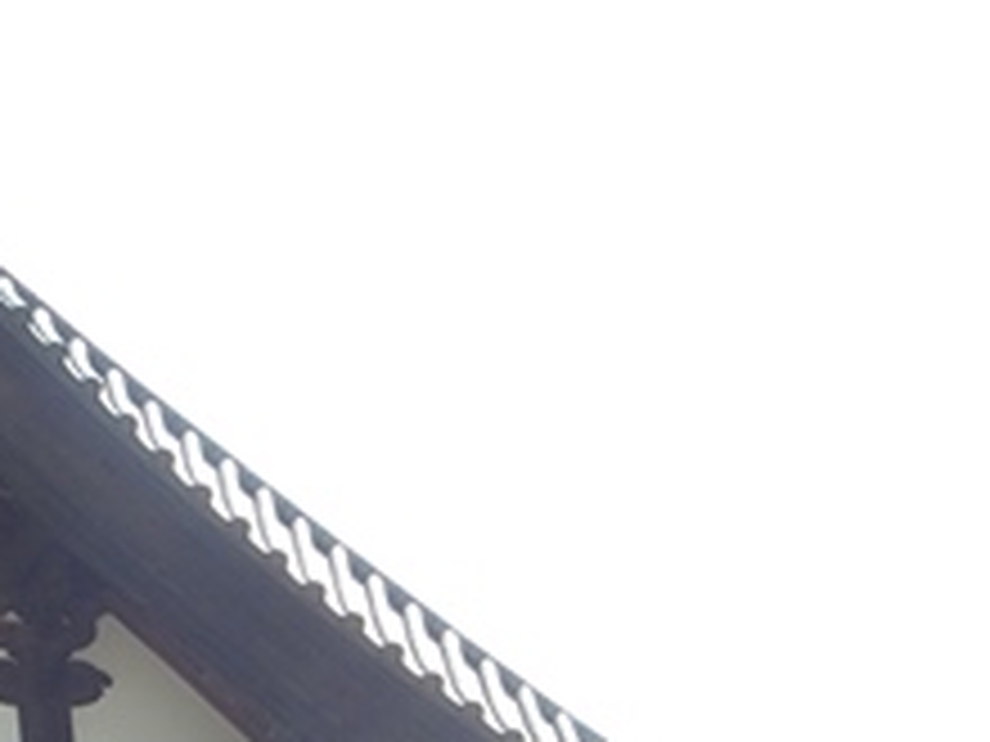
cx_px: -171
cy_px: 1091
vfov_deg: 13.0
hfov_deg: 17.4
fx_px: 3089
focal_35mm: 108
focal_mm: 5.79
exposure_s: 1/320
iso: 80
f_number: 4
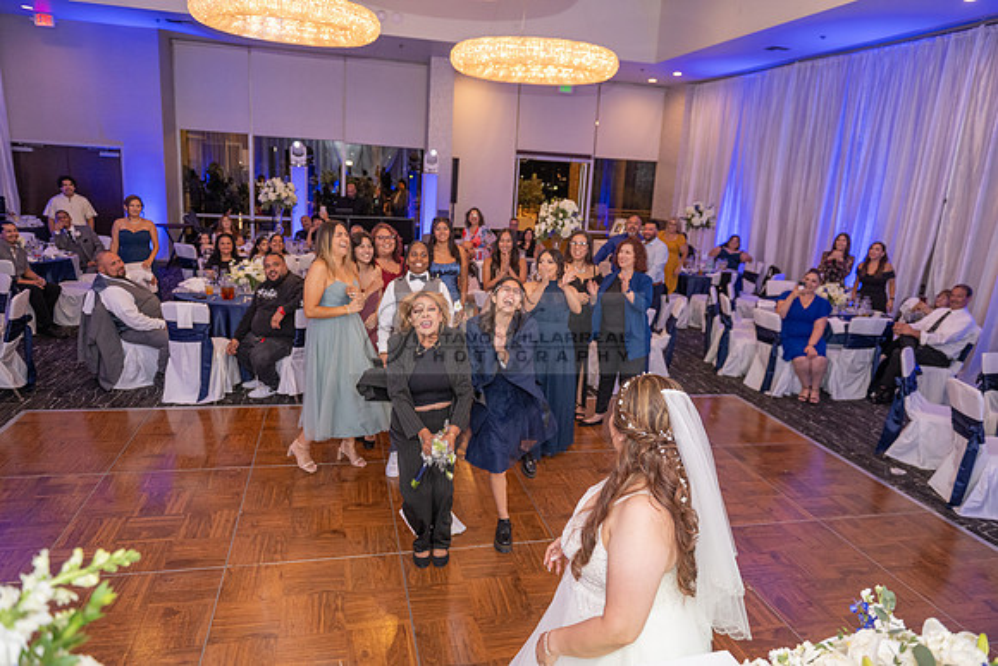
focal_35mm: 24
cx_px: 499
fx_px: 665
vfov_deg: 53.2
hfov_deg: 73.7
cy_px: 333
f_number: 3.5
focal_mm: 24
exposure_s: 1/200
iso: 1600
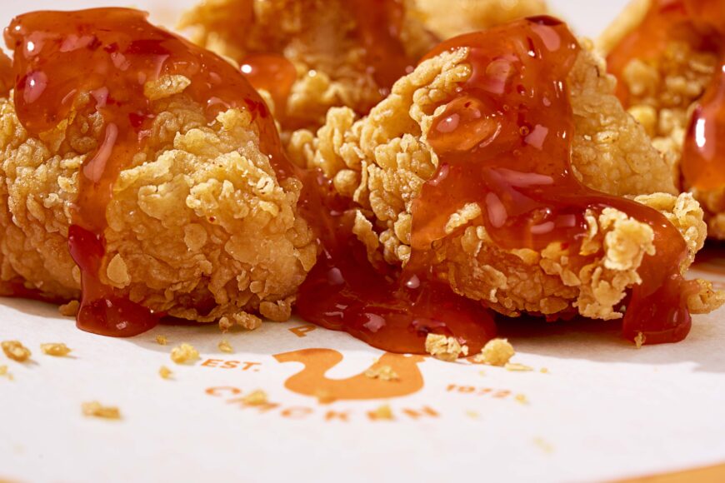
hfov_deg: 22.6
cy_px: 242
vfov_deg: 15.2
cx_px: 362
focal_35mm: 90
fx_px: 1812
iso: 500
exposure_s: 1/20
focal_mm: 90
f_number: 9
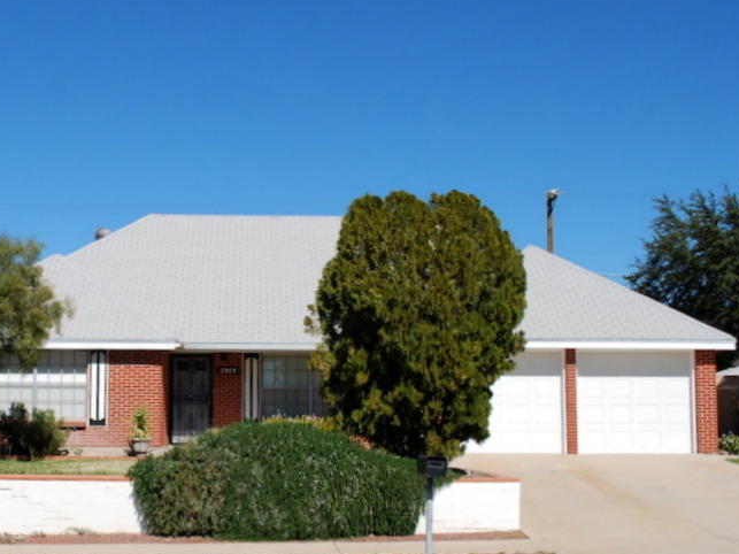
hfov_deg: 40.8
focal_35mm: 46
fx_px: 982
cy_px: 330
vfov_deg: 31.4
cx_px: 257
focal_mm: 20
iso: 100
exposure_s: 1/320
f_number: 9
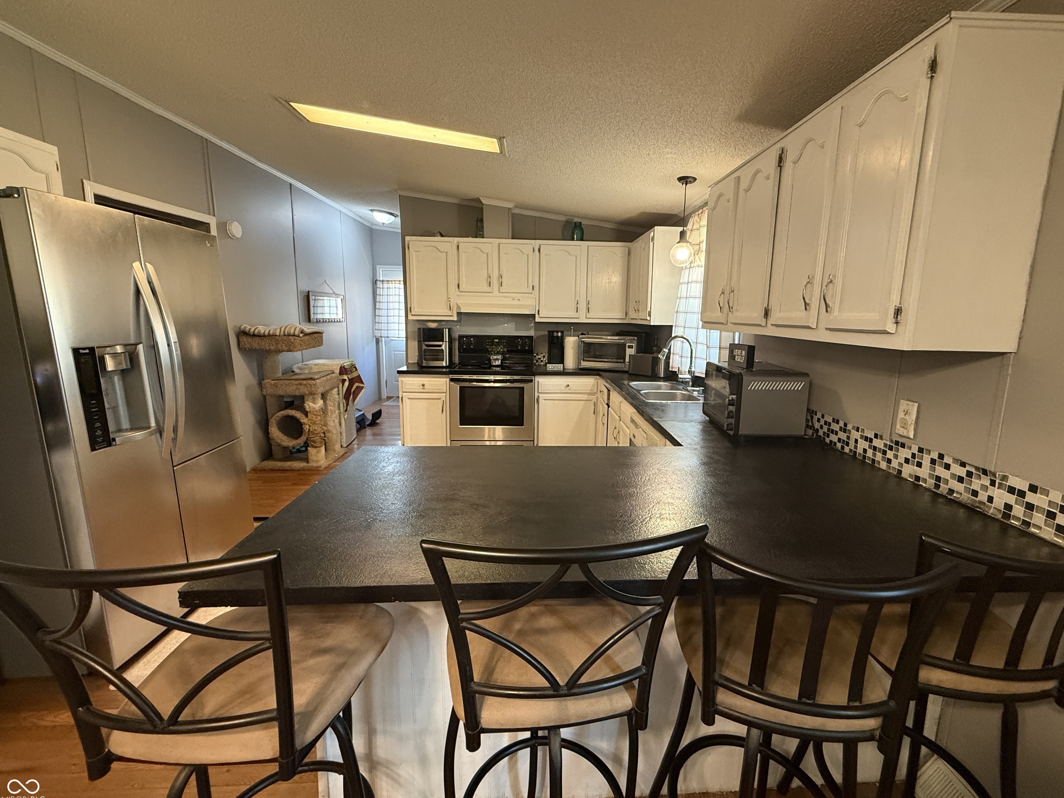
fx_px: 461
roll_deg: -1.3
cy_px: 385
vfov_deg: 81.7
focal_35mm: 15
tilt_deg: -8.3
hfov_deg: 98.1
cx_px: 560
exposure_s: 1/60
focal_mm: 2.22
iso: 320
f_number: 2.2
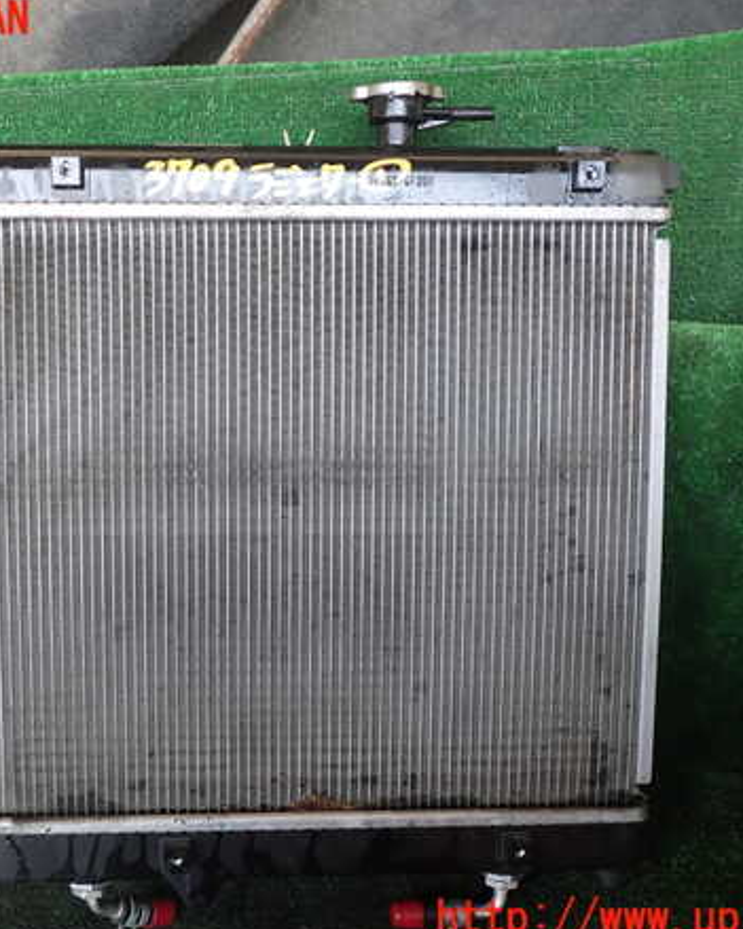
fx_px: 1100
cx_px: 279
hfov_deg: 37.1
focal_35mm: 40
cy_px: 470
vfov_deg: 45.8
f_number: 2.3
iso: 100
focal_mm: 5.4
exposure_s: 1/60
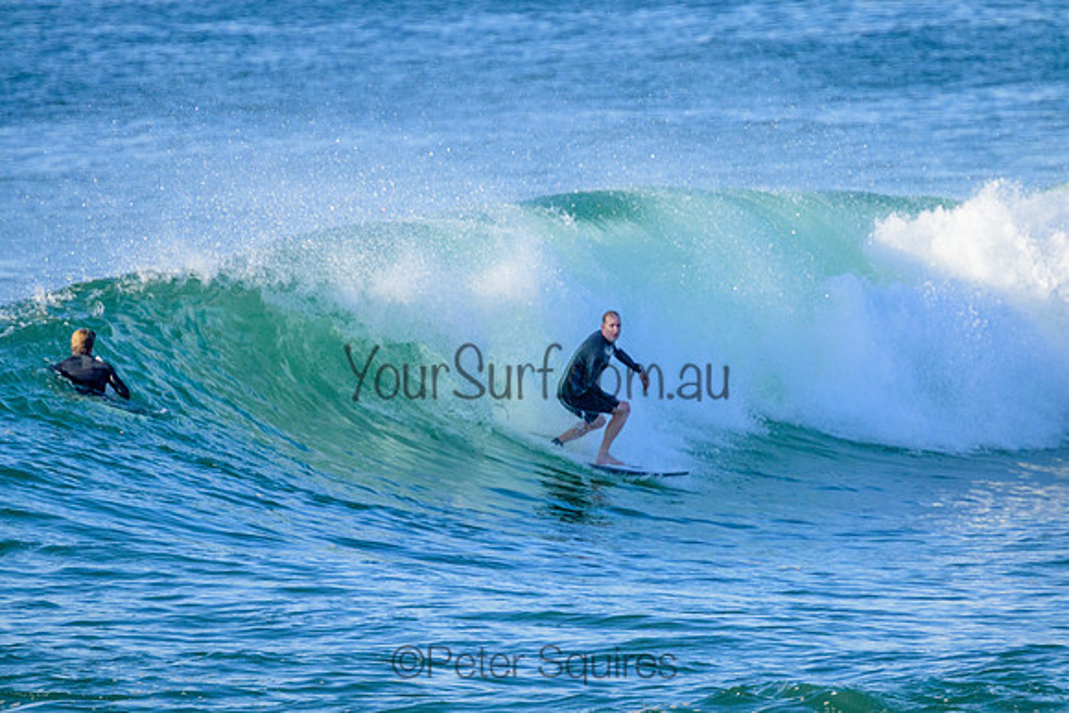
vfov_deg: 1.7
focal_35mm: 800
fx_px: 23760
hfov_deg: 2.6
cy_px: 356
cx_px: 534
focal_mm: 800
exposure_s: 1/2000
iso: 1800
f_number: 11
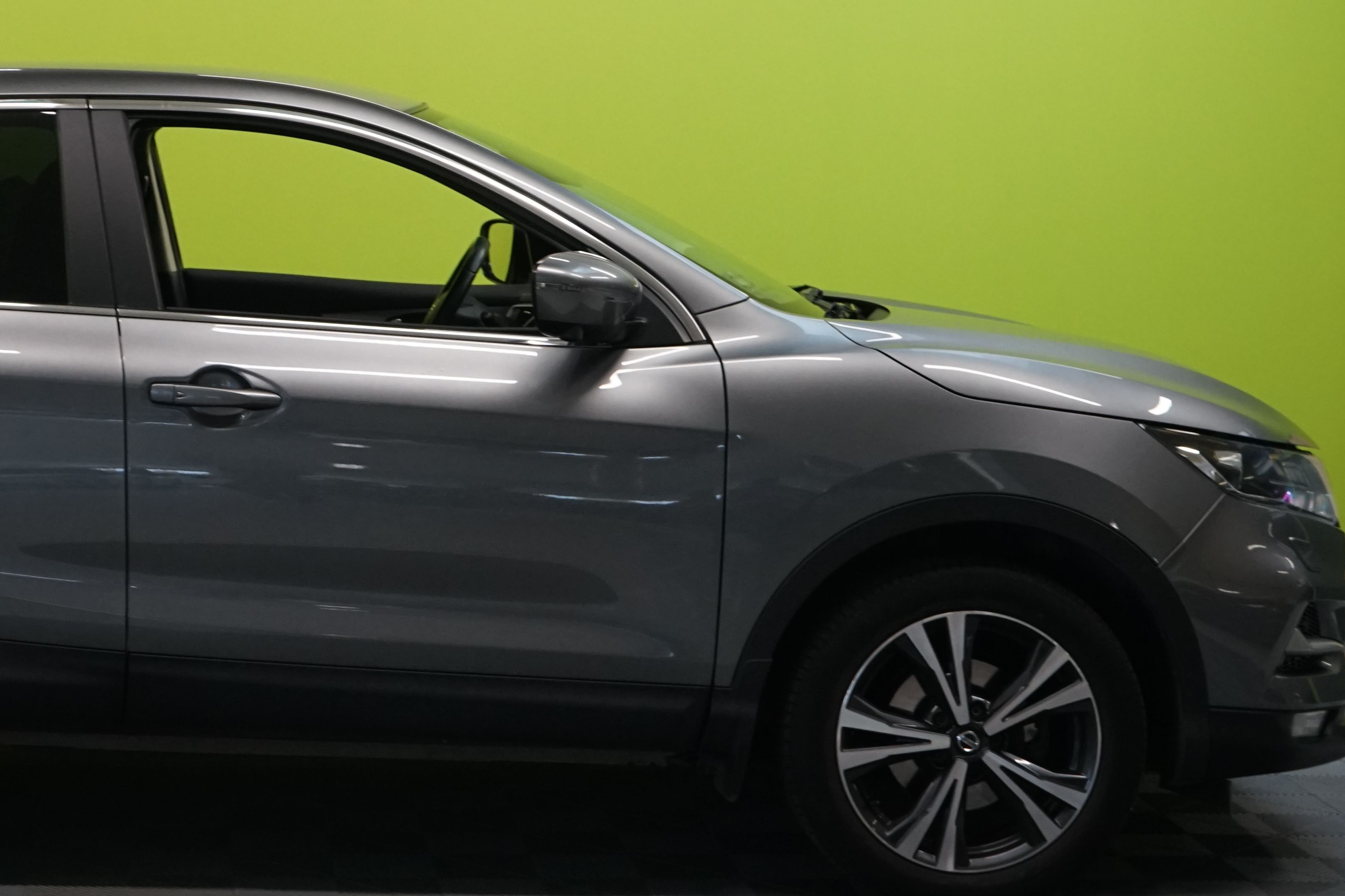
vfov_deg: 16.9
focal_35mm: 81
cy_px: 406
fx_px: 3026
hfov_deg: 24.6
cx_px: 265
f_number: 7.1
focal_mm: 43
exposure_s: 1/30
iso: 1600
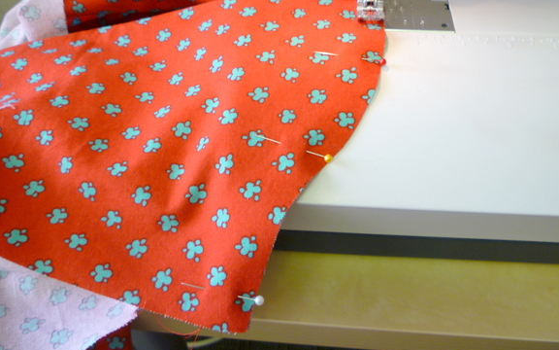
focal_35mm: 32
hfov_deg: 59.6
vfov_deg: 39.3
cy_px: 148
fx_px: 488
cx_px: 290
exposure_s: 1/30
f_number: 3.3
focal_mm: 5.2
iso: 160
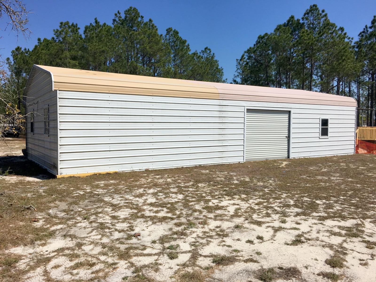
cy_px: 141
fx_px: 315
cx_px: 188
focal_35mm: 29
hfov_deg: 61.7
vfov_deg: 48.2
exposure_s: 1/3344
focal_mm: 4.15
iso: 25
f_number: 2.2
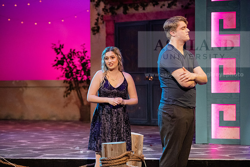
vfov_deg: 14.4
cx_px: 125
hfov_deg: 21.5
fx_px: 660
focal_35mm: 95
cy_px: 84
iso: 6400
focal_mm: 95
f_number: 2.8
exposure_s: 1/250
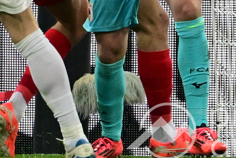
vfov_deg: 1.1
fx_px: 8246
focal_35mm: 1258
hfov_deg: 1.6
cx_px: -5
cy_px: -75
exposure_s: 1/1000
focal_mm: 400
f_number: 4.5
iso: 3200
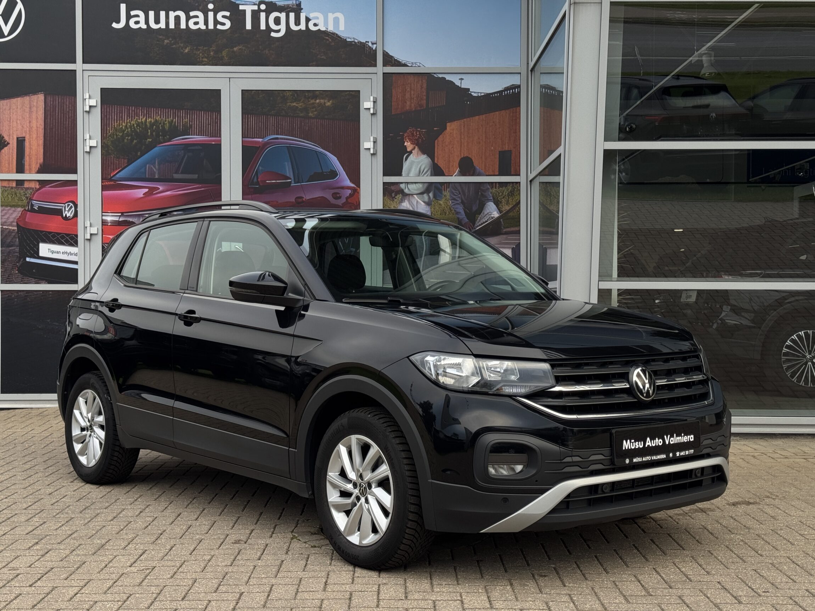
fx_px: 1130
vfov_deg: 30.3
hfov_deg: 39.7
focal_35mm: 48
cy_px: 306
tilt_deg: -0.1
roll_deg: +0.3
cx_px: 408
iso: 64
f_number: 1.78
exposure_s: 1/481
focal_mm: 6.76
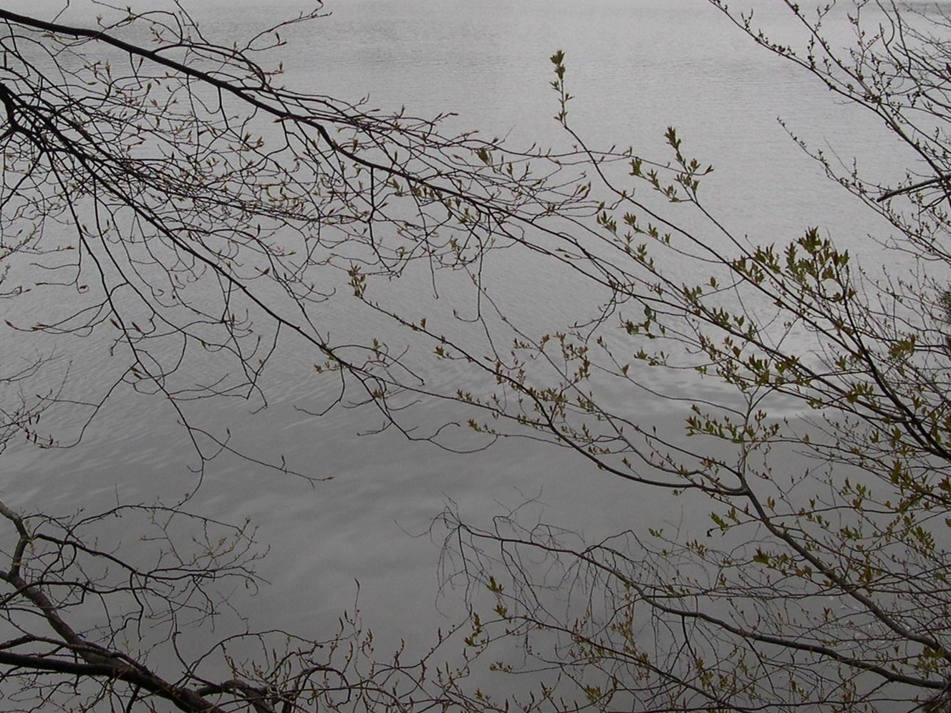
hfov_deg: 29.8
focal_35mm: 65
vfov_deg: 22.5
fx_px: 1786
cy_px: 243
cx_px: 387
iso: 100
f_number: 7.6
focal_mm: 8
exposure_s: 1/126
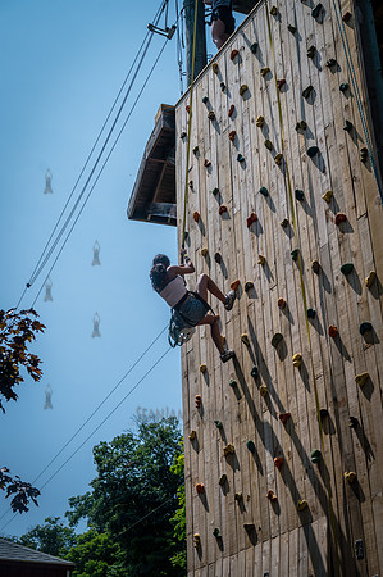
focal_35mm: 56
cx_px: 192
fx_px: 896
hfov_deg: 24.1
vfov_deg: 35.7
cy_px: 288
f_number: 4.5
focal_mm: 56
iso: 100
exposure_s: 1/1600
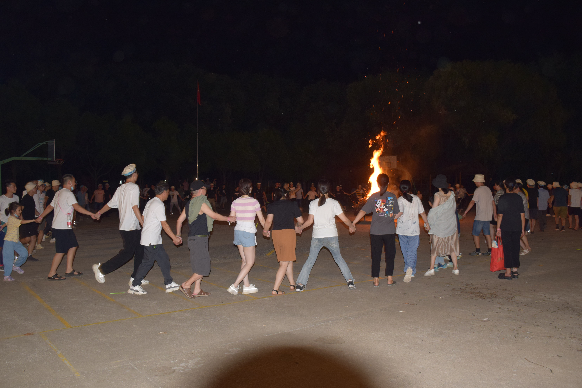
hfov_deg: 61.9
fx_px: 485
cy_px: 194
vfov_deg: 43.6
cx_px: 291
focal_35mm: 30
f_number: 3.5
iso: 800
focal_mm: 20
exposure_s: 1/30
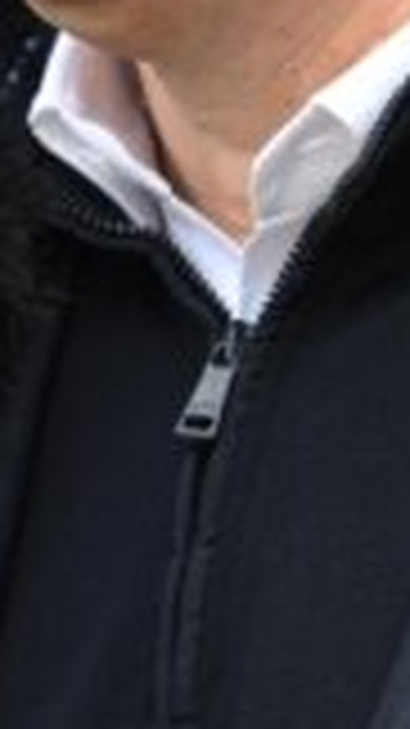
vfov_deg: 1.6
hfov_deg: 0.9
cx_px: -117
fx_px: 25616
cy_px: 88
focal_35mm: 1324
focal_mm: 200
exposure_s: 1/1000
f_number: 4
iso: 500
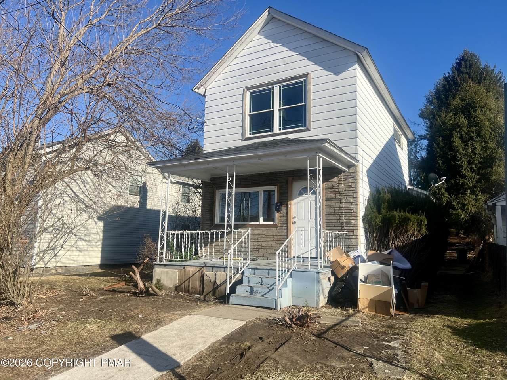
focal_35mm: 26
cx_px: 254
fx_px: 381
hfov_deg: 67.3
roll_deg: -1.3
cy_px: 190
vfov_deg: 53.1
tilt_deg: +7.5
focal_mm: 5.7
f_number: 1.5
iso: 50
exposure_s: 1/4630
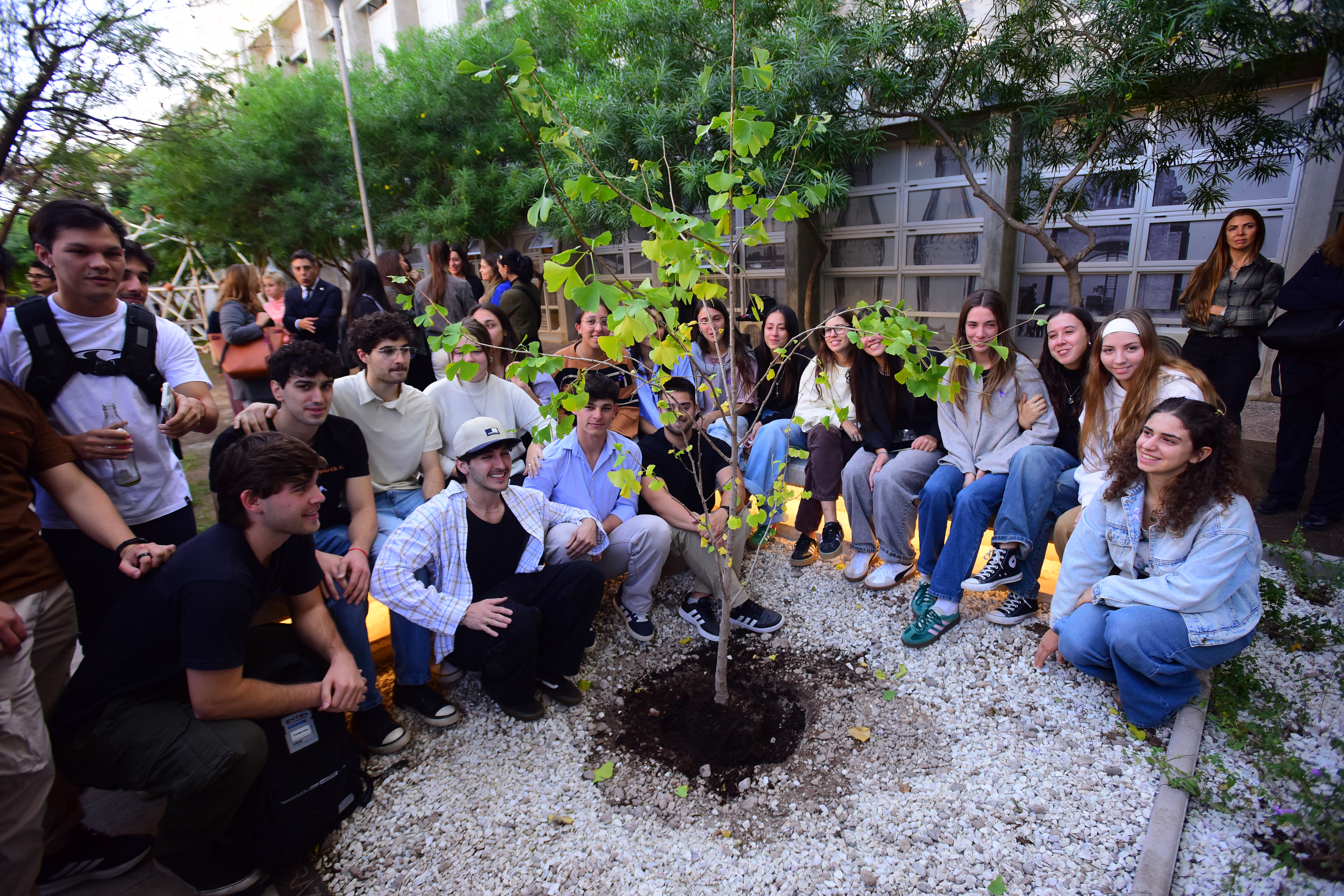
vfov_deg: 70.4
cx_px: 672
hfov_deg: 93.3
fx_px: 635
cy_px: 448
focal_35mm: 17
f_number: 2.8
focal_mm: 17
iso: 1000
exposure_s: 1/400
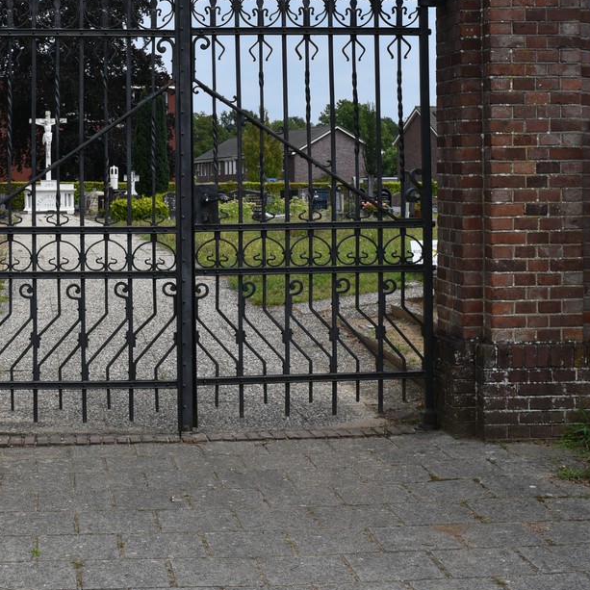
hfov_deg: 23.3
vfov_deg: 23.4
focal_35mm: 73
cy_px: 147
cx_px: 121
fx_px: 1408
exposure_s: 1/400
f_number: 10
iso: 200
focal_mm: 35
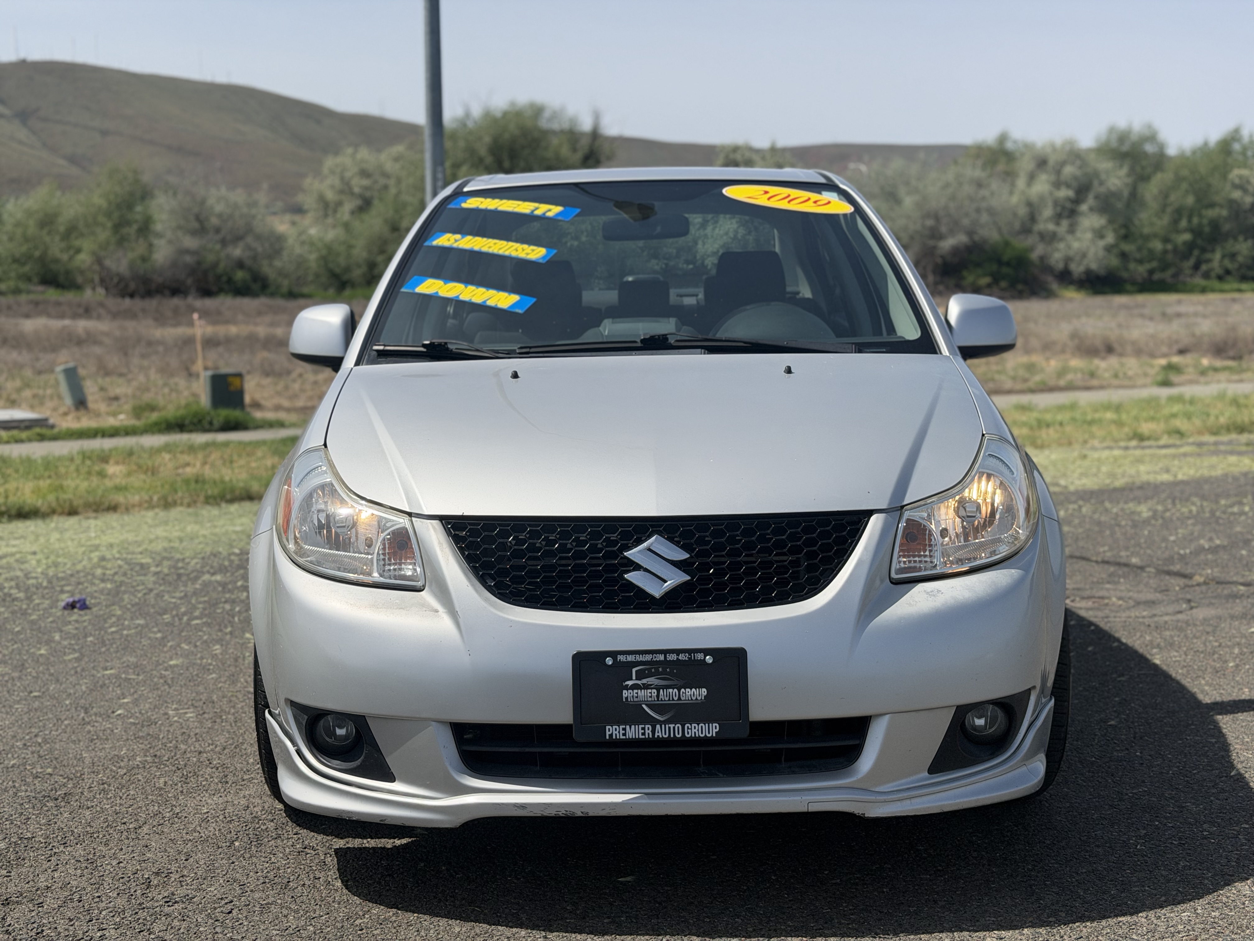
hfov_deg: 39.7
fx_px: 1739
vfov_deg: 30.3
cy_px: 470
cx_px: 627
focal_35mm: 48
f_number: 1.78
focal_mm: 6.76
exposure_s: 1/7143
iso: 64
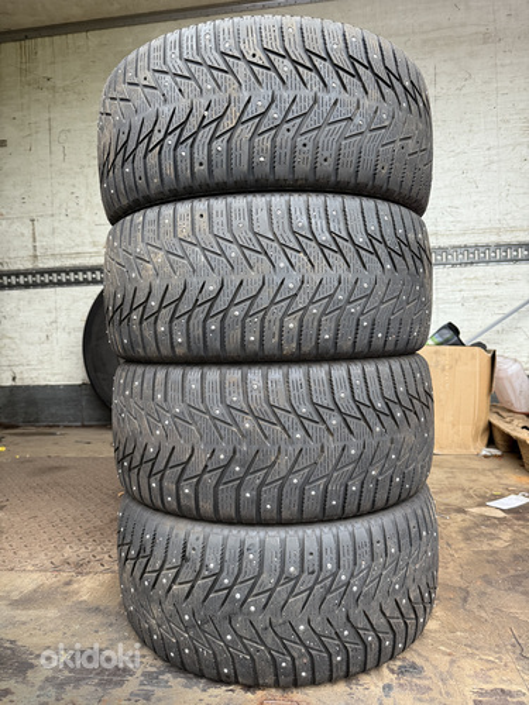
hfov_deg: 56.8
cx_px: 264
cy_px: 352
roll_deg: +1.6
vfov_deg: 71.6
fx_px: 489
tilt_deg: -2.6
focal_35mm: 24
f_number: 1.78
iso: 250
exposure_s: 1/60
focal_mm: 6.76
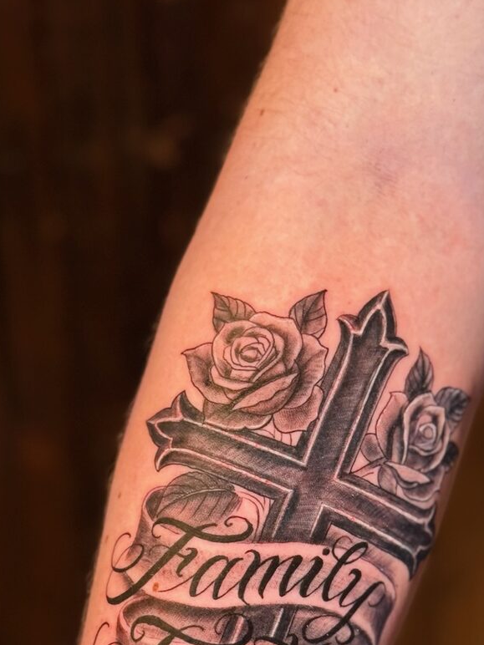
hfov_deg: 16.9
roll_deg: +2.2
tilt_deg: -22.4
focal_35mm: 87
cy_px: 498
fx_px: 1622
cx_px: 313
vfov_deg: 22.3
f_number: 1.78
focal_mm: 6.76
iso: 250
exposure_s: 1/41
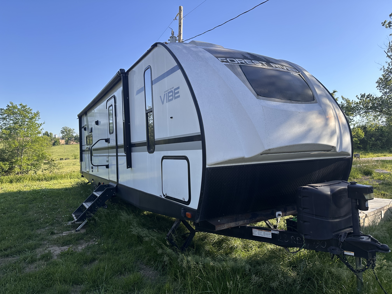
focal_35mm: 24
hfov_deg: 71.6
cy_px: 147
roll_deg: +0.0
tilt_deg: +3.1
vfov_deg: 56.8
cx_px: 196
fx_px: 272
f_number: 1.78
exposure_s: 1/1845
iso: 80
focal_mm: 6.86
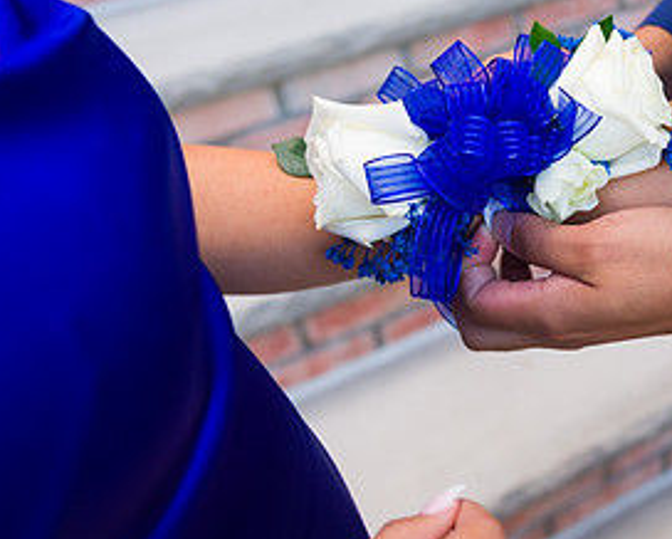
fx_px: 955
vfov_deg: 31.1
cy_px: 157
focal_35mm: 48
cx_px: 568
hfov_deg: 36.9
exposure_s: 1/200
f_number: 3.2
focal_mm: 24
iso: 200
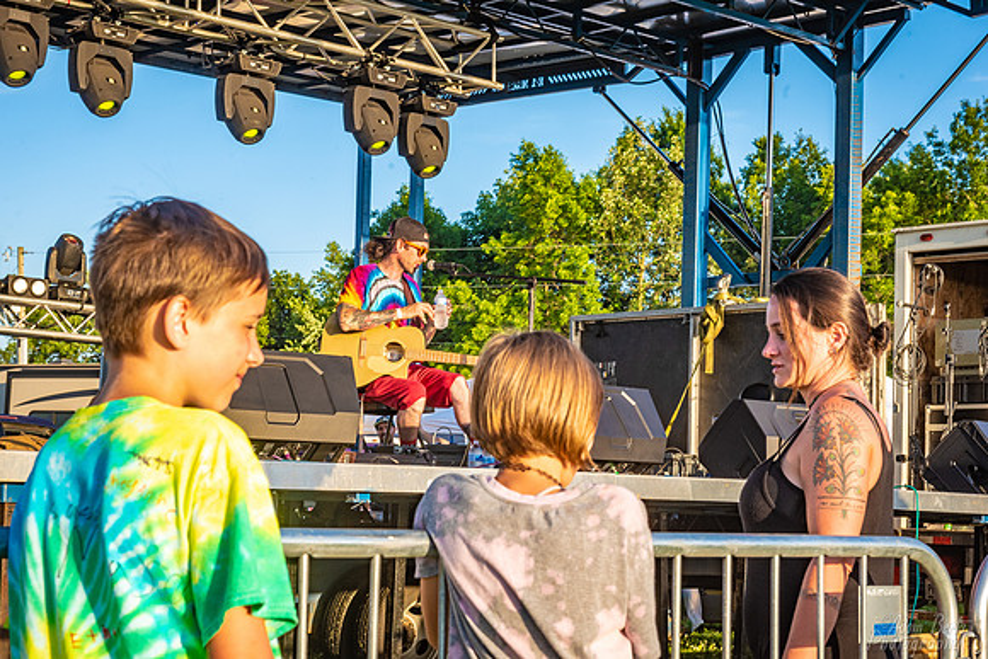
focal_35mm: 70
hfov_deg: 28.8
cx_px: 494
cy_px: 330
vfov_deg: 19.5
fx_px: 1921
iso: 500
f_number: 13
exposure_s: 1/160
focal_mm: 70
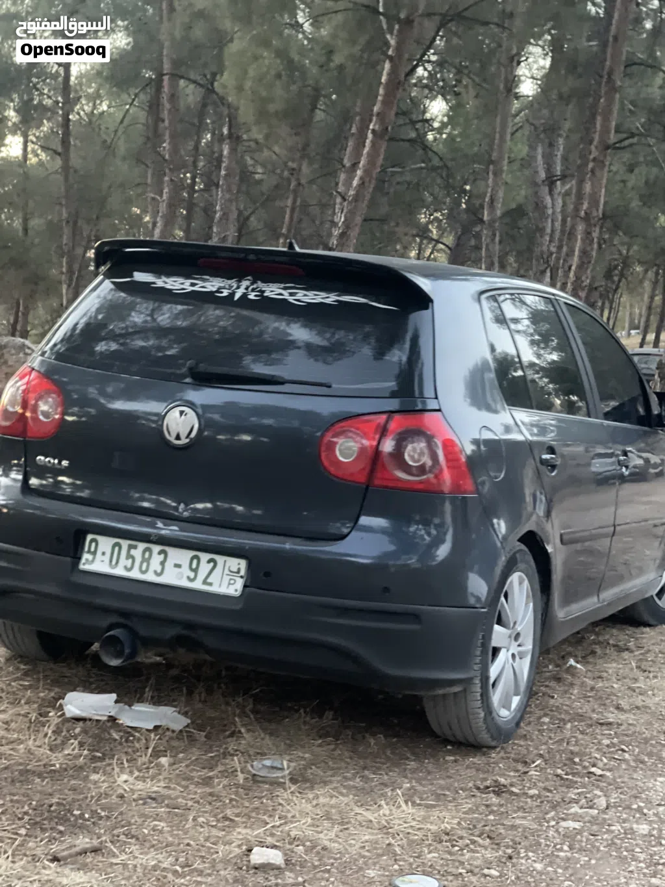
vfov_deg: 30.3
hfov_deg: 22.9
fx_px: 1639
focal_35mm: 64
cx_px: 332
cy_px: 444
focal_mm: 7.5
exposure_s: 1/15
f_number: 2.2
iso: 640
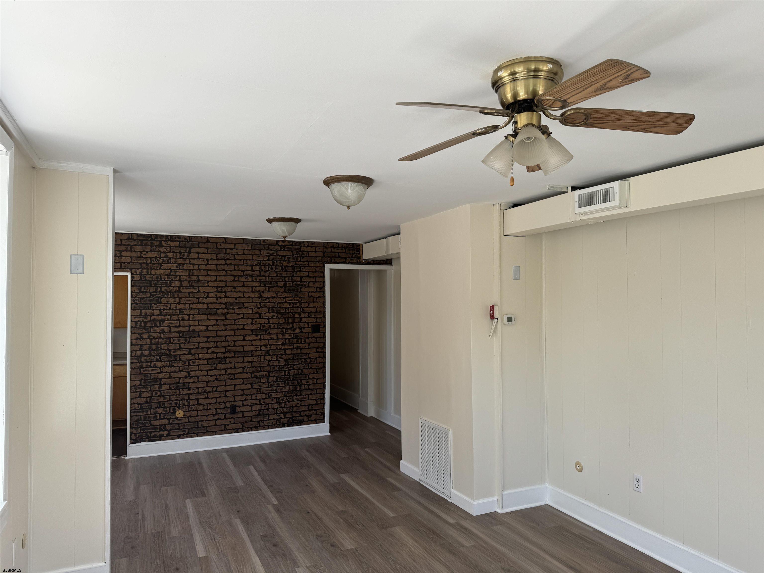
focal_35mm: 24
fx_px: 530
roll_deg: +0.1
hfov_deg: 71.6
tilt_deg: +1.8
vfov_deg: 56.8
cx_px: 382
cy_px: 286
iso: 80
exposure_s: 1/639
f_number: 1.78
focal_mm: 6.76
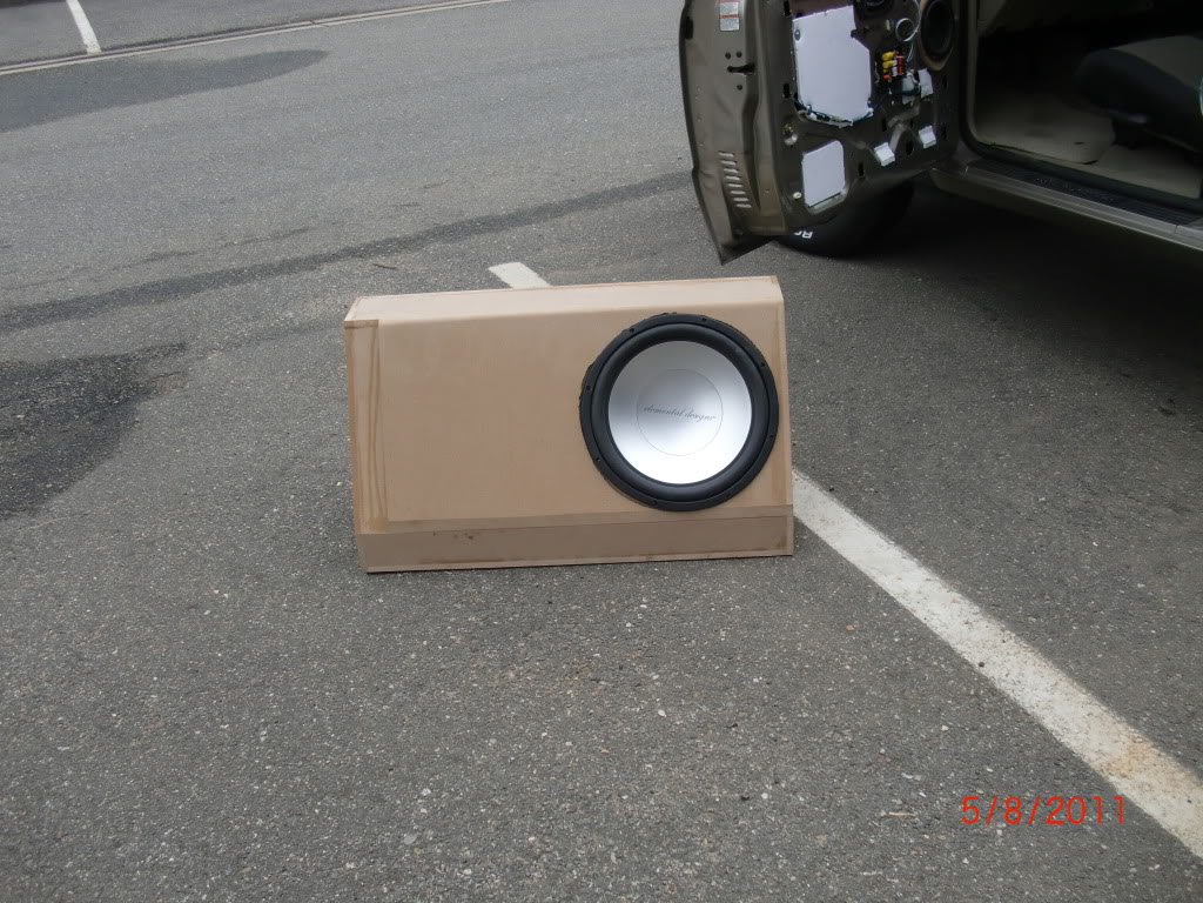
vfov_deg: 39.7
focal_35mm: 36
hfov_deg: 51.4
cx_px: 602
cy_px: 452
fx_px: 1251
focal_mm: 6.3
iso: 64
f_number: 2.8
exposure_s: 1/640
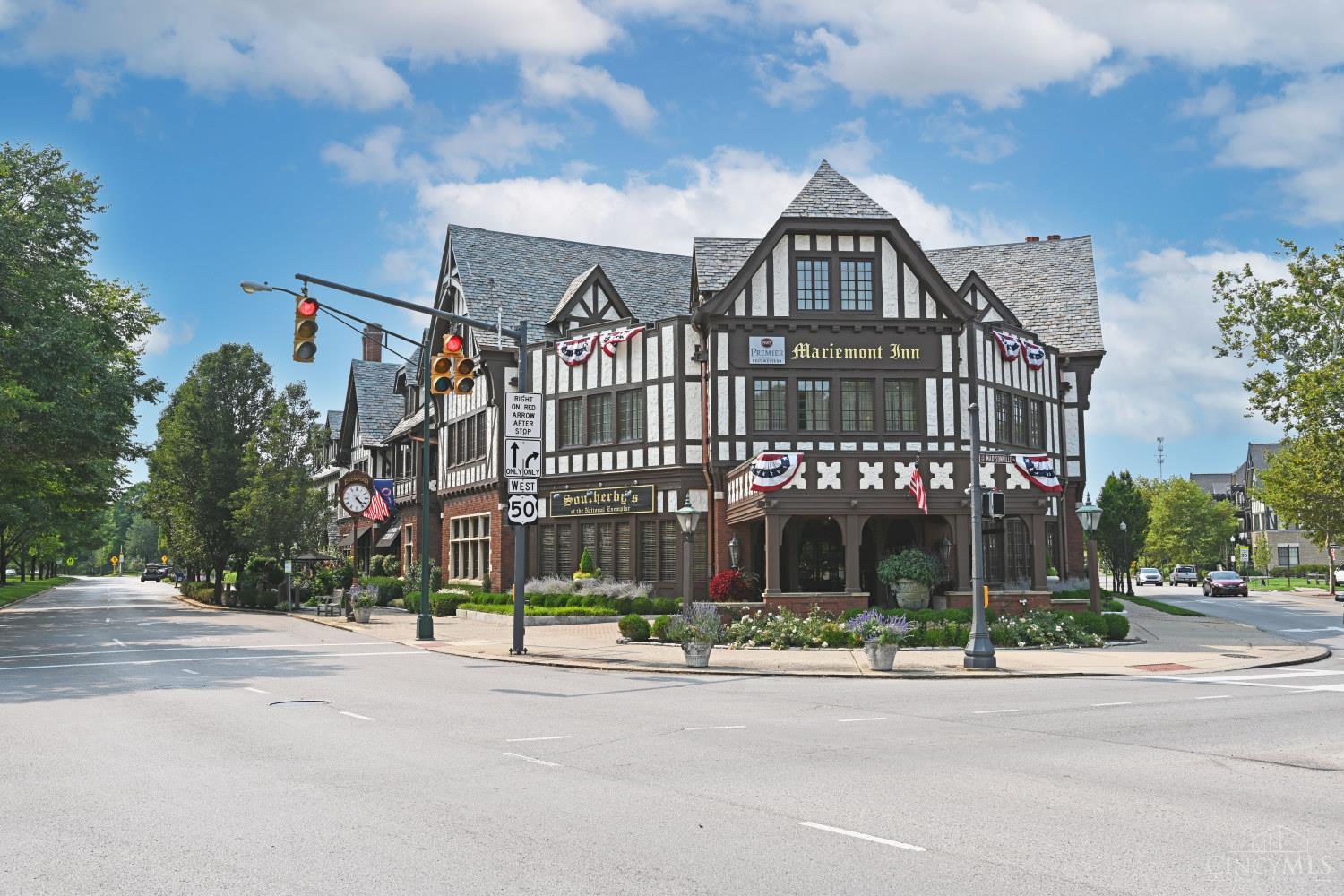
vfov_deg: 43.6
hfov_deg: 61.9
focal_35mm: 30
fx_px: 1120
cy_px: 448
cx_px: 672
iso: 100
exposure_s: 1/400
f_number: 7.1
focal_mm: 30
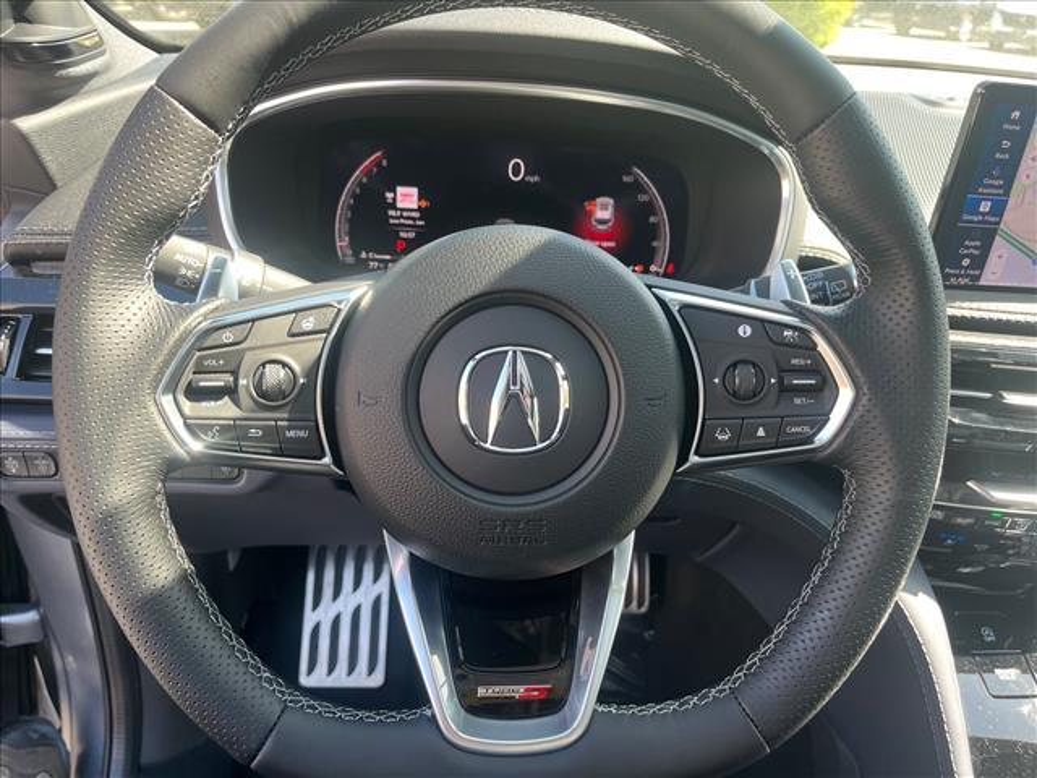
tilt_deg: -29.9
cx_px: 518
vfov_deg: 53.1
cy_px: 389
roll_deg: -1.3
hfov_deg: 67.3
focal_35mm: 26
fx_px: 779
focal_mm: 5.1
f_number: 1.6
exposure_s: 1/121
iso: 64
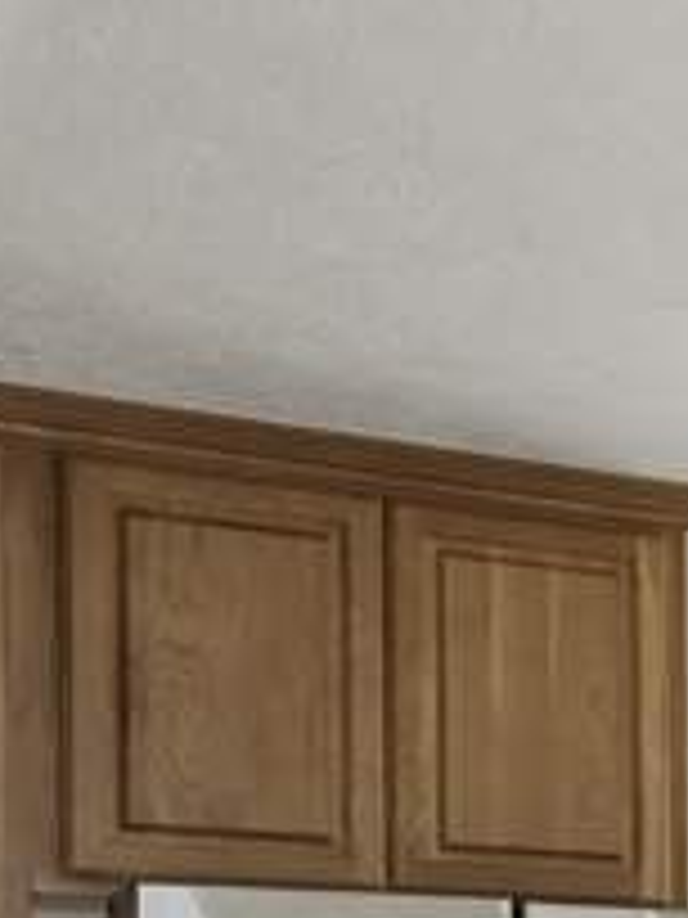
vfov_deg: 19.3
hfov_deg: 13.1
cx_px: 1551
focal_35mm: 90
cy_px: 1339
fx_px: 2385
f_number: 1.7
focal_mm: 6.3
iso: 100
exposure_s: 1/40
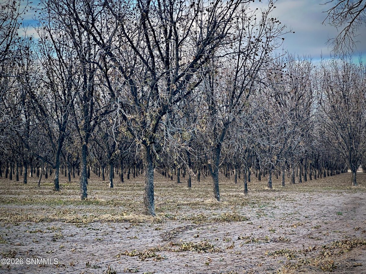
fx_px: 814
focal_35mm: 77
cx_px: 183
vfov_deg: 19.1
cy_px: 137
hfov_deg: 25.3
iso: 32
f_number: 2.8
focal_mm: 9
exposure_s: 1/110
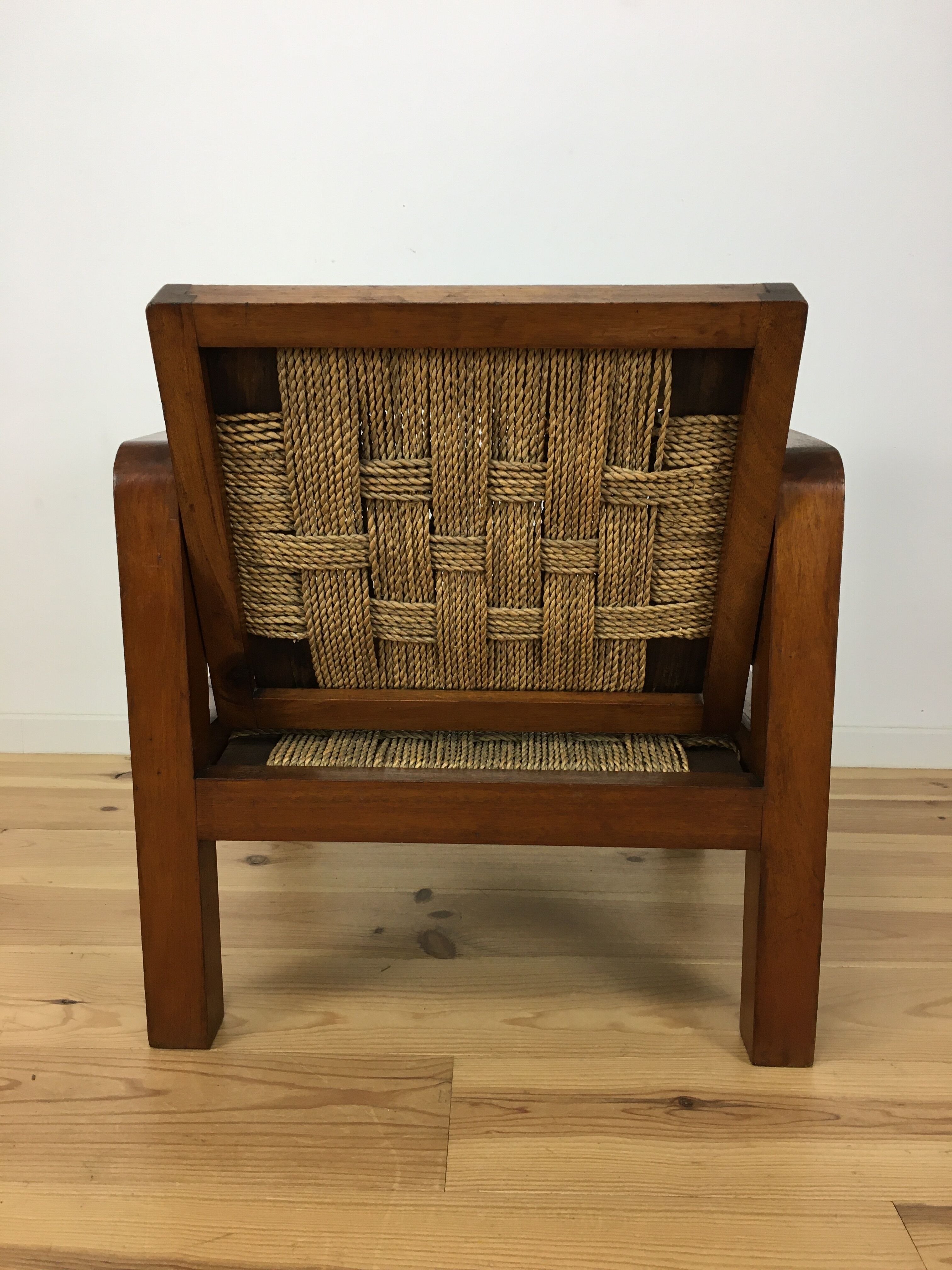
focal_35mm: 29
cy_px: 635
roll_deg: -1.1
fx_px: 1063
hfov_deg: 48.2
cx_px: 476
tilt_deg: -11.4
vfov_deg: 61.7
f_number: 2.2
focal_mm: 4.15
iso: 40
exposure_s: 1/33
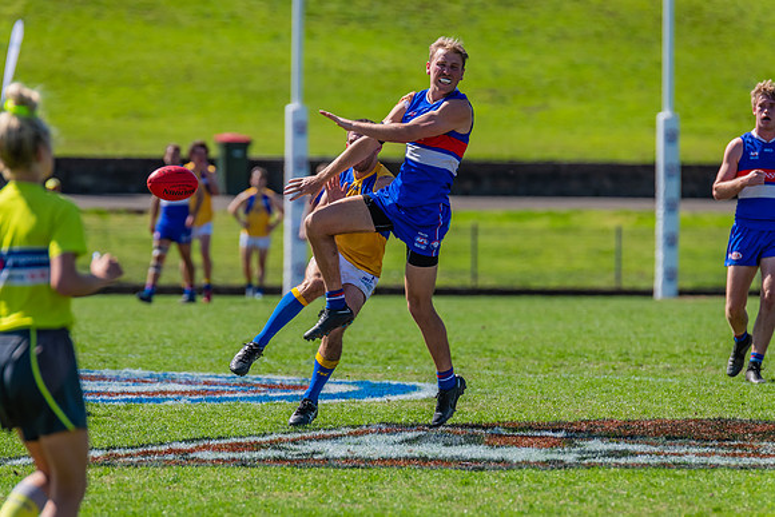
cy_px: 259
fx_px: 9277
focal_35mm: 431
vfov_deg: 3.2
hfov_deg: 4.8
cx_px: 387
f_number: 6.3
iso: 800
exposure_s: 1/2000
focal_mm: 420
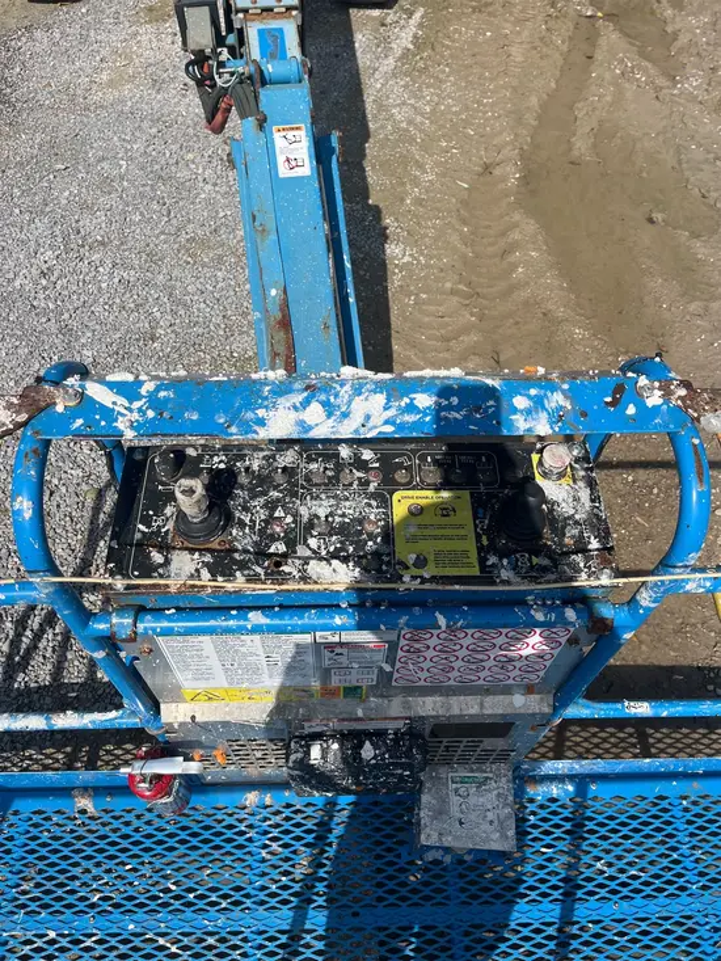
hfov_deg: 53.1
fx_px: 722
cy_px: 480
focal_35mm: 26
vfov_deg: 67.3
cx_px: 360
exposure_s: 1/4651
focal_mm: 5.1
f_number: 1.6
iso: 50
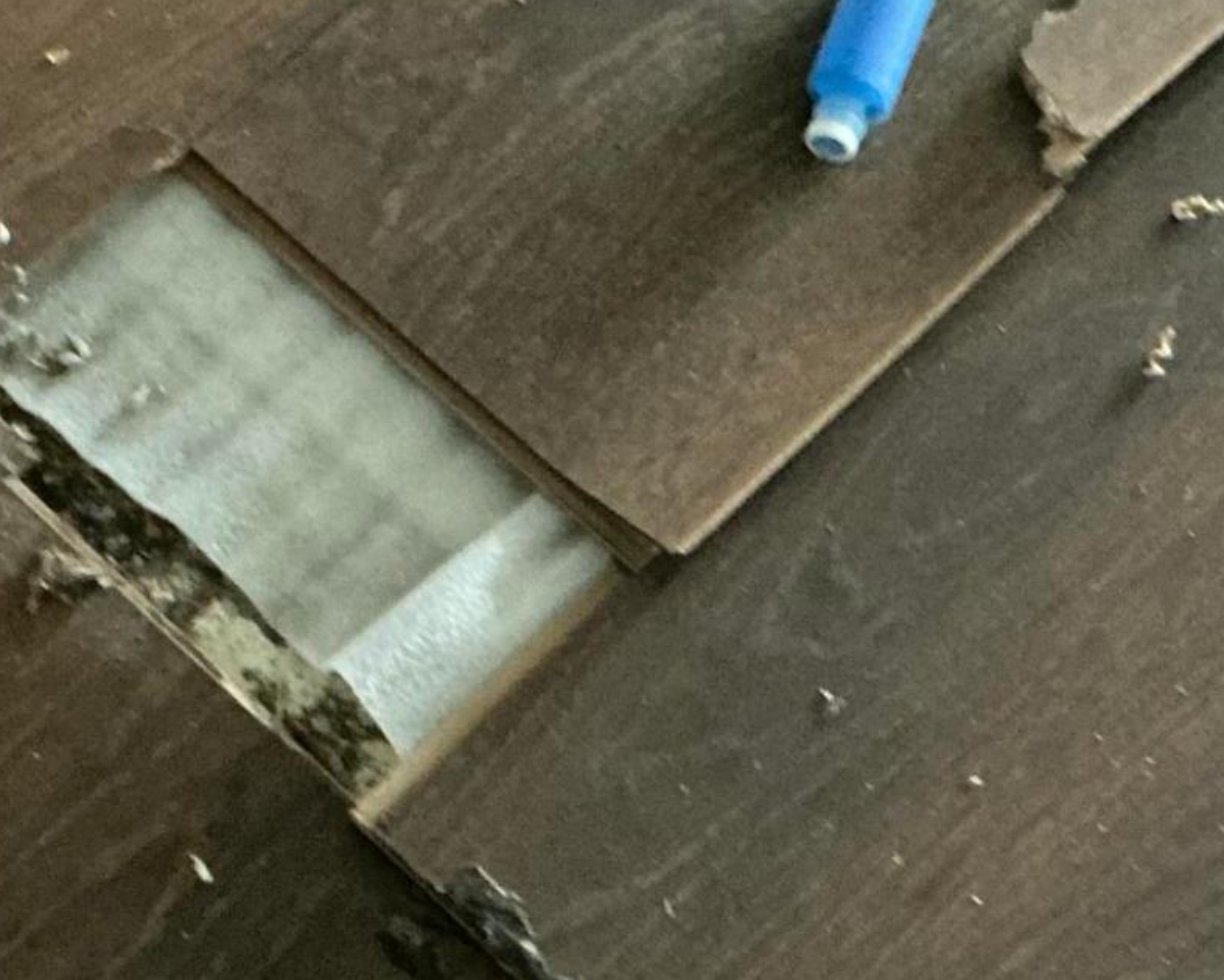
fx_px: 3623
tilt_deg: -66.4
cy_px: 471
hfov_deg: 19.1
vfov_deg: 15.4
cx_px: 381
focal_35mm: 100
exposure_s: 1/21
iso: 640
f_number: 1.8
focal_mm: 3
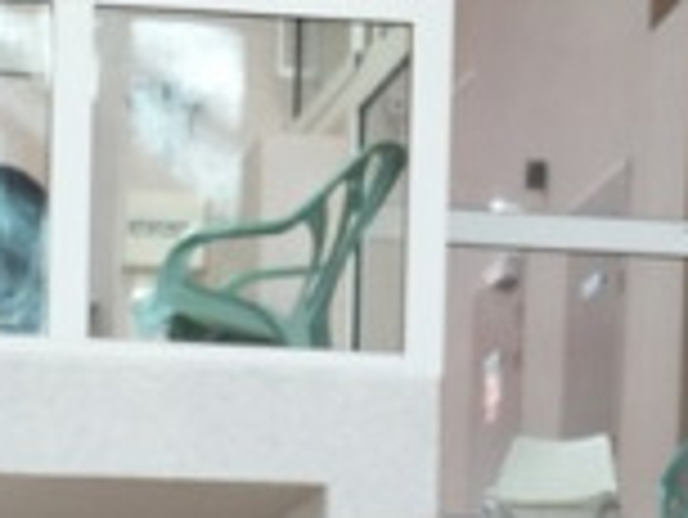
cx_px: -11
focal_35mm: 211
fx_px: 4197
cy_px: 1766
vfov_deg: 6.3
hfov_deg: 9.3
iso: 1600
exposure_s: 1/400
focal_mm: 28
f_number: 2.8
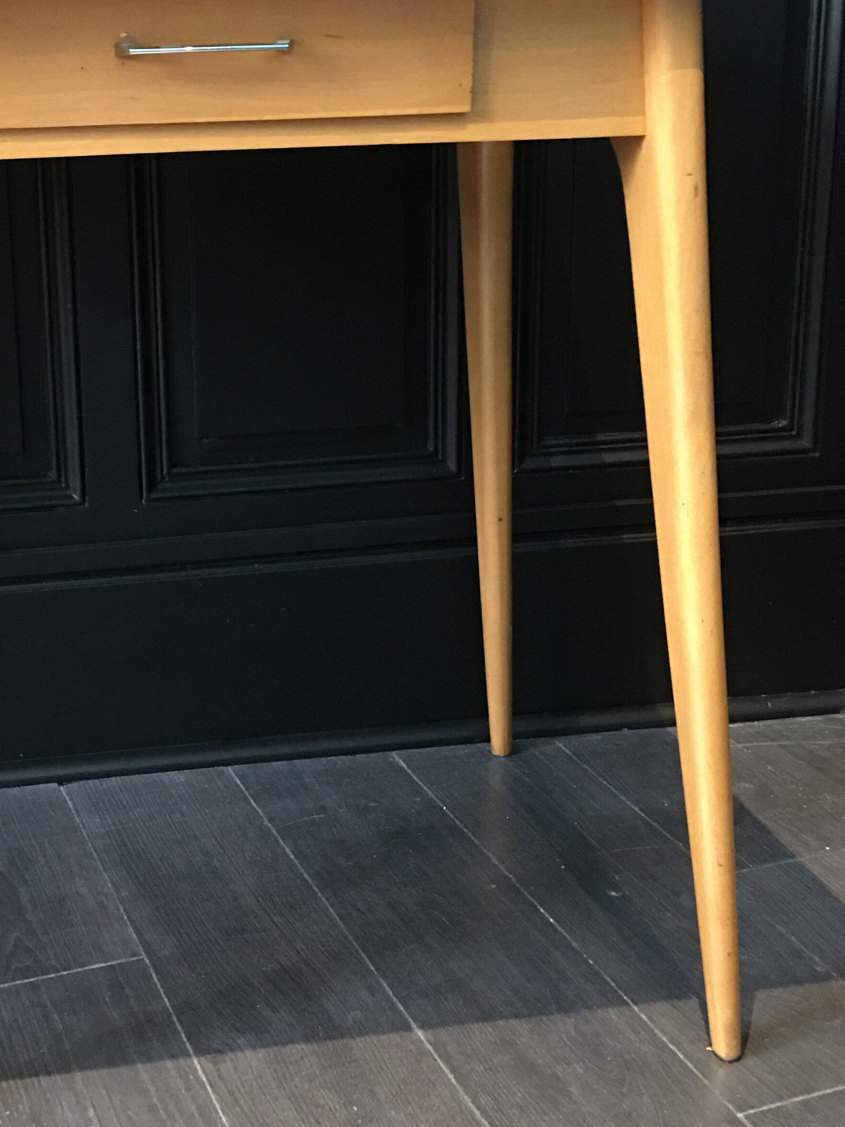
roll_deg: +1.4
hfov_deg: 28.6
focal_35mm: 50
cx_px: 196
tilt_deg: -10.8
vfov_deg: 37.9
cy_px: 415
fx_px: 1628
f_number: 2.2
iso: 160
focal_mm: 4.15
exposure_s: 1/8
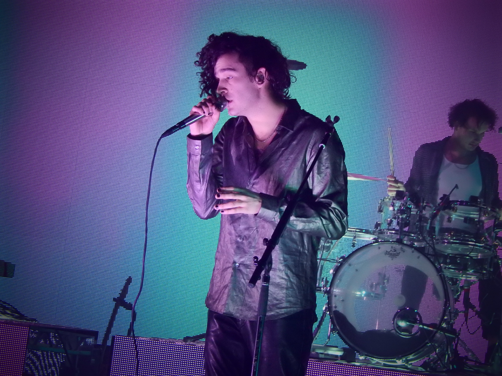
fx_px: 1943
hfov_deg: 14.7
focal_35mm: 134
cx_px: 251
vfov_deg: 11.1
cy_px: 188
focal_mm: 24.1
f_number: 5.6
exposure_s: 1/125
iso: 1600
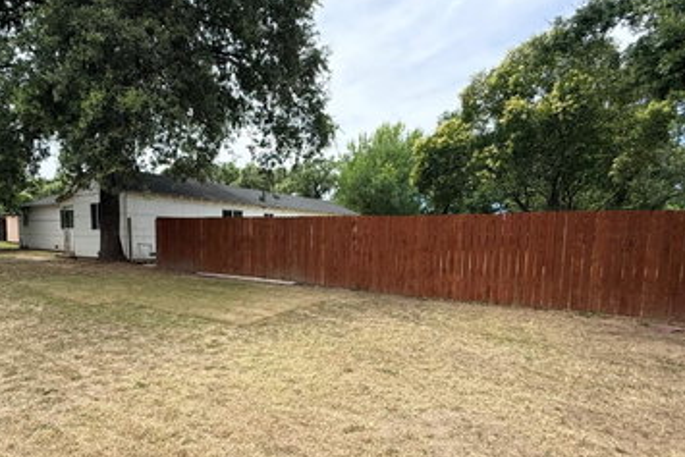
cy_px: 282
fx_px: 400
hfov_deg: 80.0
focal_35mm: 21
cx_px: 266
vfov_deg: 58.9
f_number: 2.2
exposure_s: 1/1167
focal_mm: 2.22
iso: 64
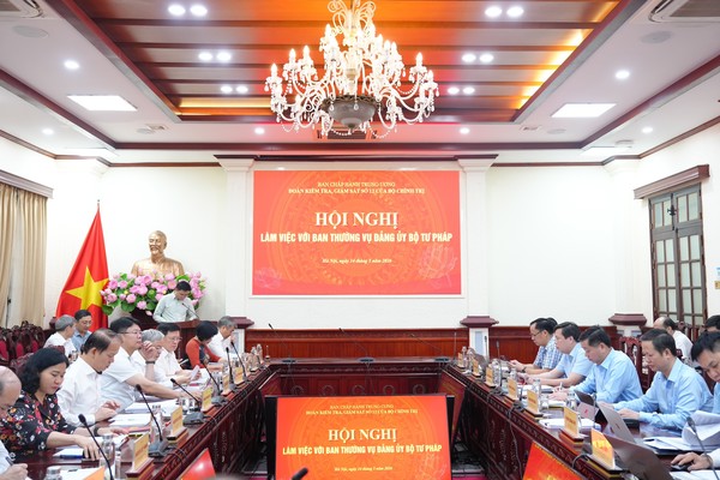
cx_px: 360
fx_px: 680
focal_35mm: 34
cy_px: 240
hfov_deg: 55.8
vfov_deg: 38.9
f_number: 3.5
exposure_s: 1/250
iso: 3200
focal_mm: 34
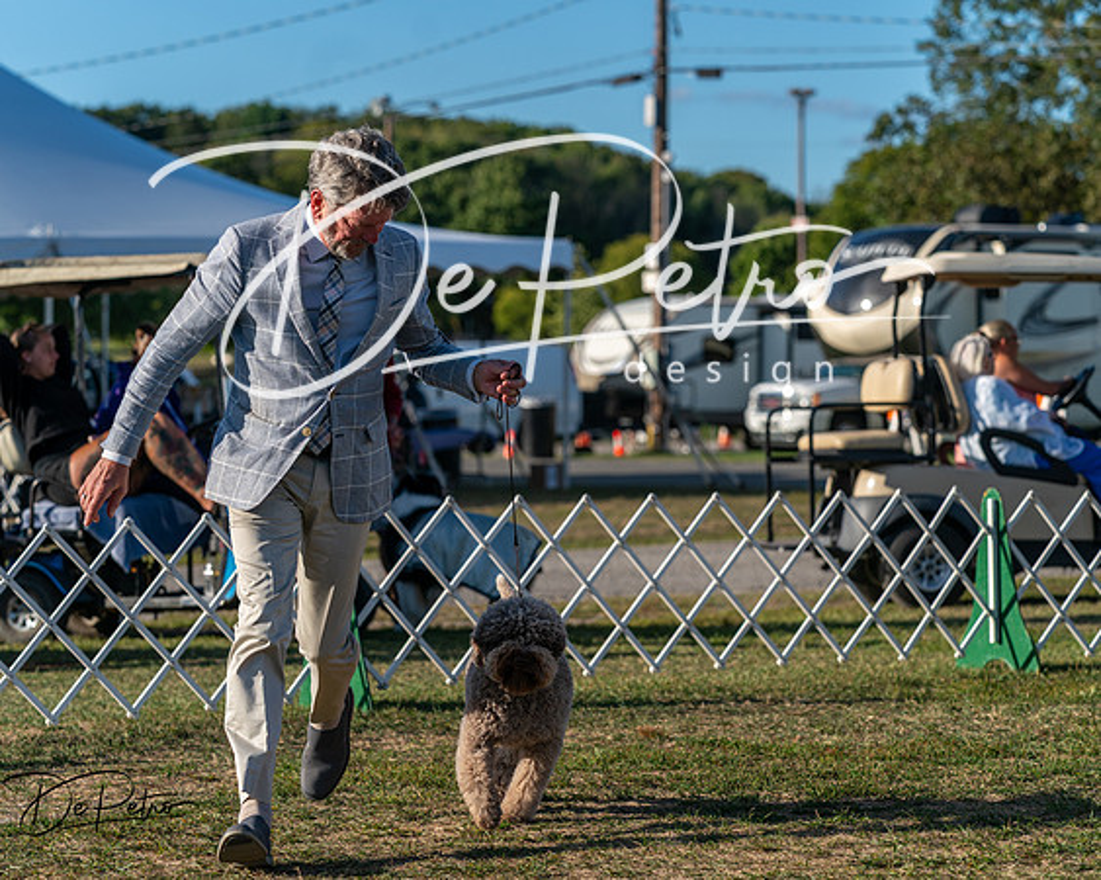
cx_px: 550
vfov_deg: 12.1
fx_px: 4145
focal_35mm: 127
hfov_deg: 15.1
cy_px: 440
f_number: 4.5
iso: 125
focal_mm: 113
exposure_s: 1/1250
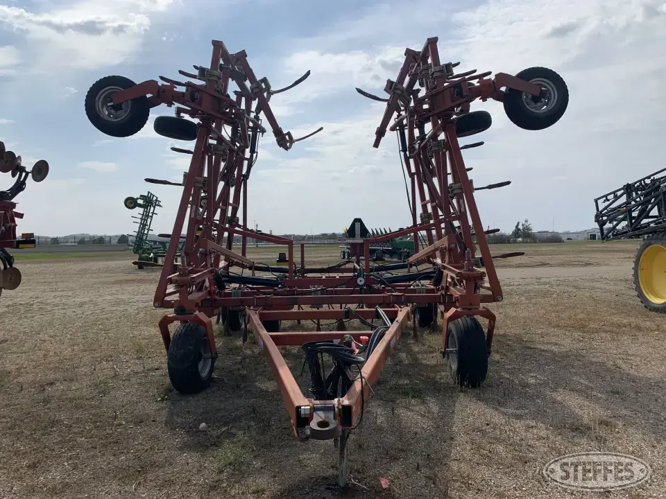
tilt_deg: +2.7
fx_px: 500
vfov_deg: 53.1
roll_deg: +1.8
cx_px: 333
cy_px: 250
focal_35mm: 26
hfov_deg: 67.3
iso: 25
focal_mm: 4.25
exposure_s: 1/5714
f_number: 1.8
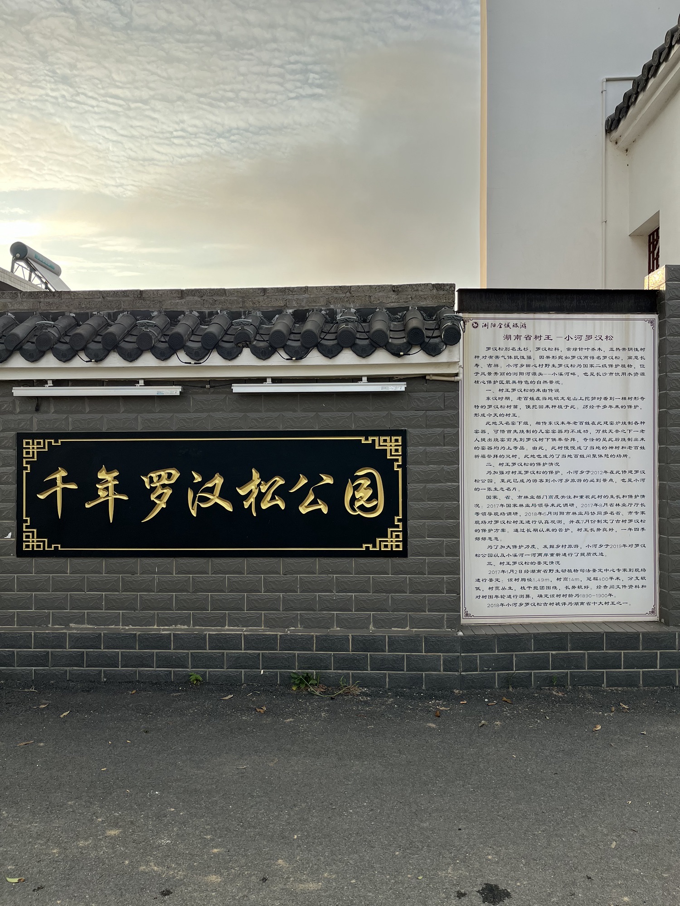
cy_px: 453
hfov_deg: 53.1
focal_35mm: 26
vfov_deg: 67.3
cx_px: 340
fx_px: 681
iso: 50
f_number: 1.6
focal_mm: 5.1
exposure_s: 1/2222
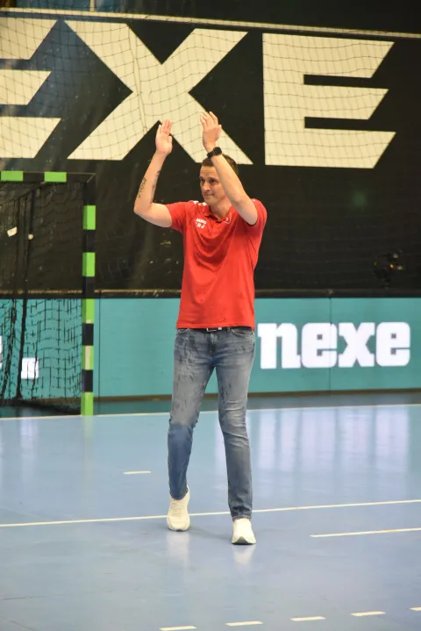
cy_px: 316
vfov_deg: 17.1
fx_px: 2103
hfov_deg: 11.4
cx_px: 210
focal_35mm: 120
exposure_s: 1/250
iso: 5000
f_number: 4
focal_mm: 120
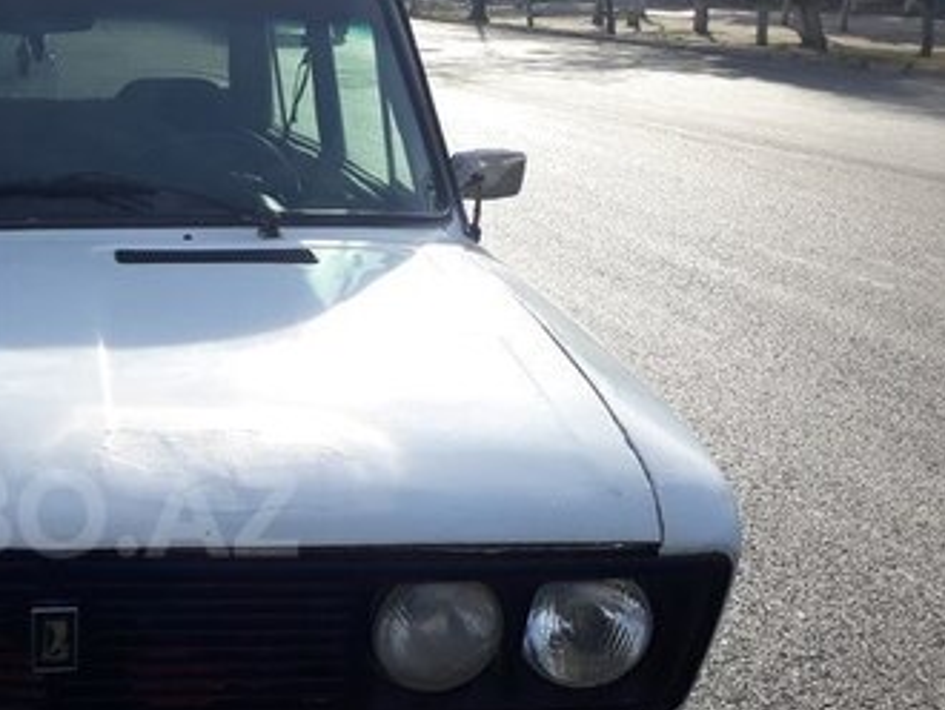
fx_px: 1475
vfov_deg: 26.8
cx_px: 6
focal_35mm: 54
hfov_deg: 32.7
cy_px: 514
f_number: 1.9
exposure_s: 1/960
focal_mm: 3.6
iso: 40
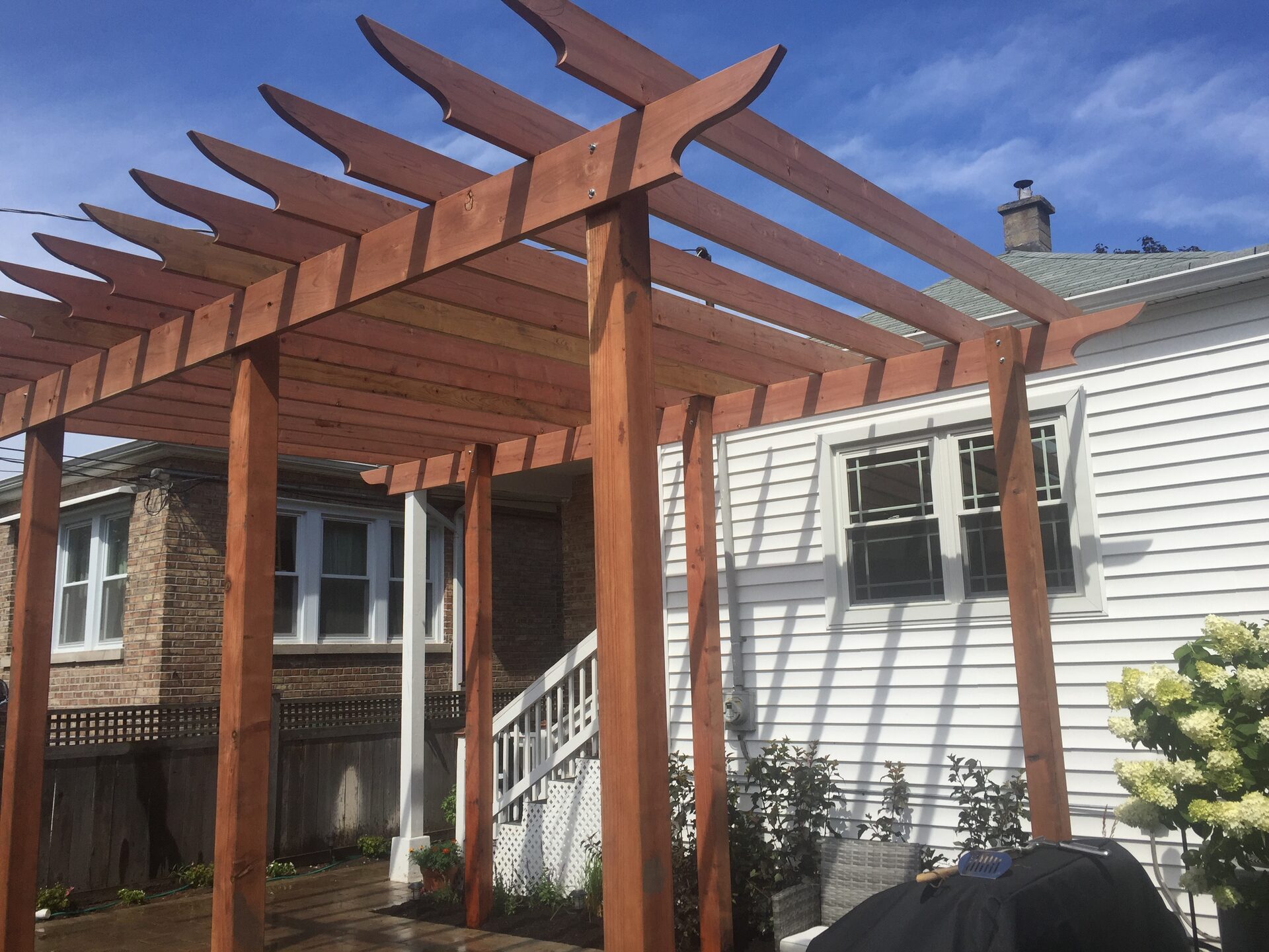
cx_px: 634
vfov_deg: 48.2
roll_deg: +1.1
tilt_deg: +9.9
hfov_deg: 61.7
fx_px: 1063
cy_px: 476
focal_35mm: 29
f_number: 2.2
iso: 32
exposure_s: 1/2475
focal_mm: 4.15
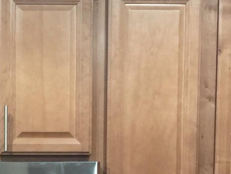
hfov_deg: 15.2
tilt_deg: -7.6
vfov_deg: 11.0
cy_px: 297
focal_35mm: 127
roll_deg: -0.5
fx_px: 848
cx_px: -2
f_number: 2.2
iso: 100
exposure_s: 1/8
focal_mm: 4.15
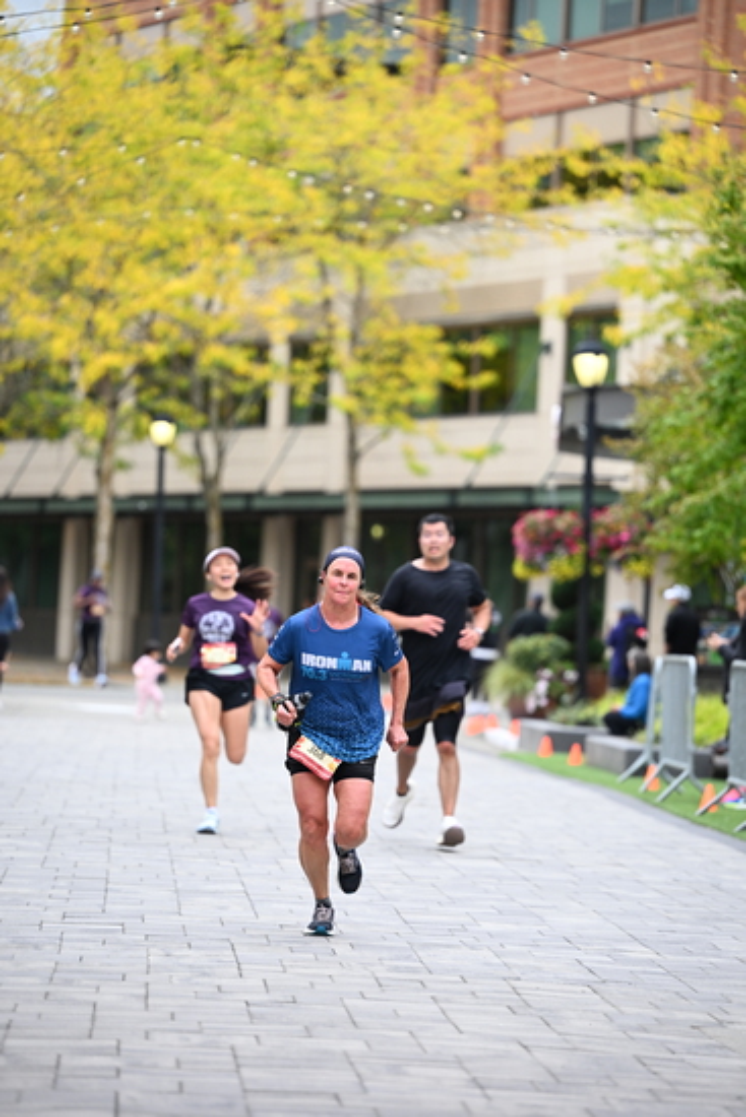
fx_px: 4349
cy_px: 558
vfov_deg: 14.6
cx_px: 373
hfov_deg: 9.8
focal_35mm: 140
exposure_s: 1/2000
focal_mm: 140
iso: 640
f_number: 2.8
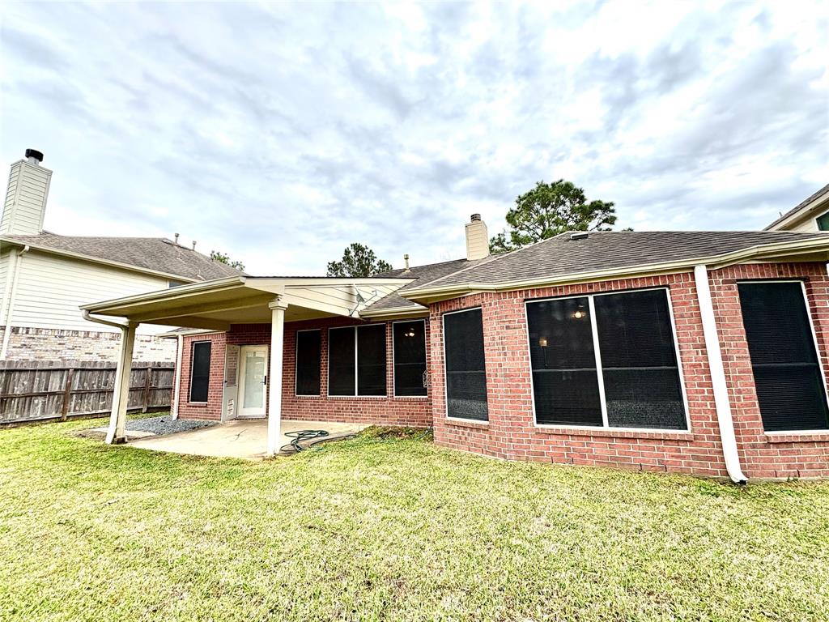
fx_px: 335
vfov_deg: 85.7
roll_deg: +2.1
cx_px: 414
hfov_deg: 102.1
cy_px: 311
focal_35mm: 14
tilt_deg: +9.8
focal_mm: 2.22
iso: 40
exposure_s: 1/600
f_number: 2.2
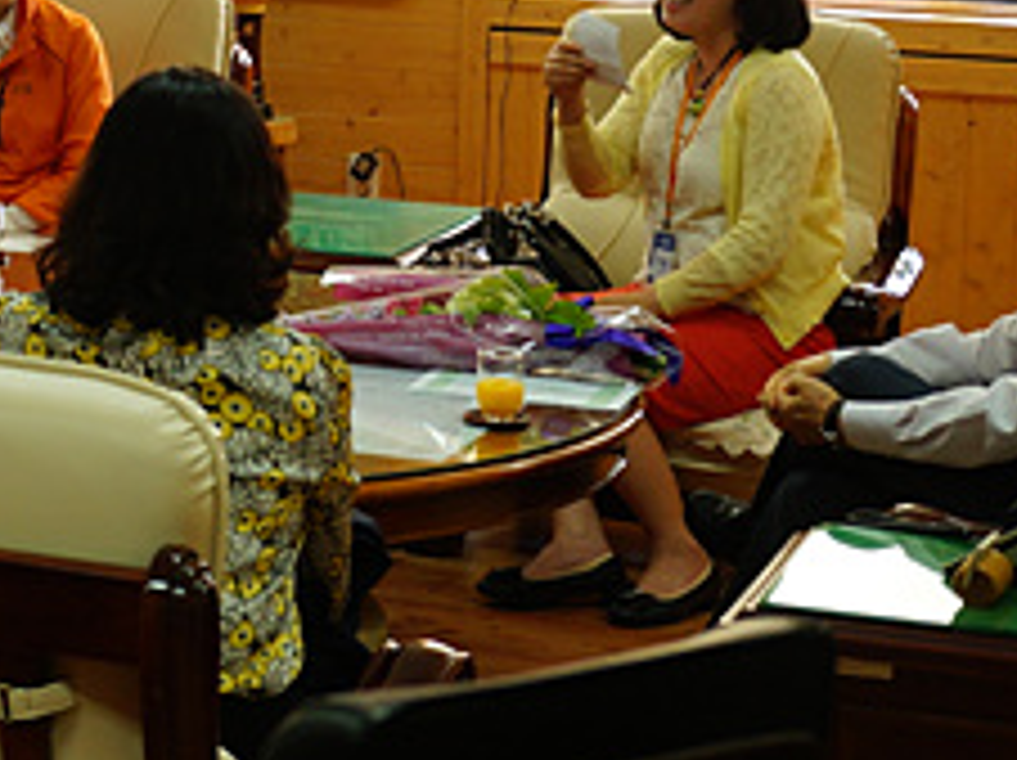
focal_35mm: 134
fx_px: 3933
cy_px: -79
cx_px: -338
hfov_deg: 14.1
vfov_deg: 10.9
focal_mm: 30
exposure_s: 1/100
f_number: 3.5
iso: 400
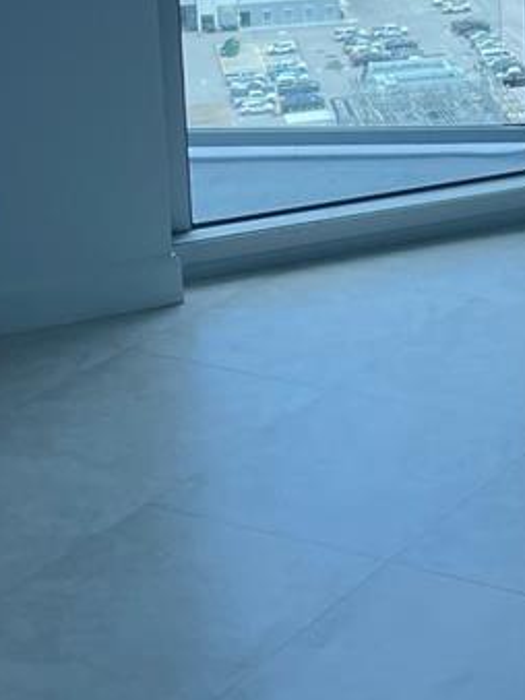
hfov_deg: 14.5
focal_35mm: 92
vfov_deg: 20.5
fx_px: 1862
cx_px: 874
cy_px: -23
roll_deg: -0.5
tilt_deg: -11.6
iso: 32
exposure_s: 1/882
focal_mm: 4.2
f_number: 1.6
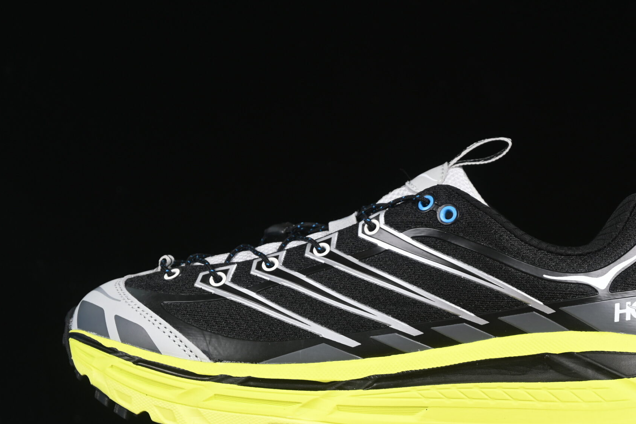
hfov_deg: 18.1
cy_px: 265
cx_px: 403
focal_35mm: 113
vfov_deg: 12.1
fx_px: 1996
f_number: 6.3
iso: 160
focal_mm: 50
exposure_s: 1/60
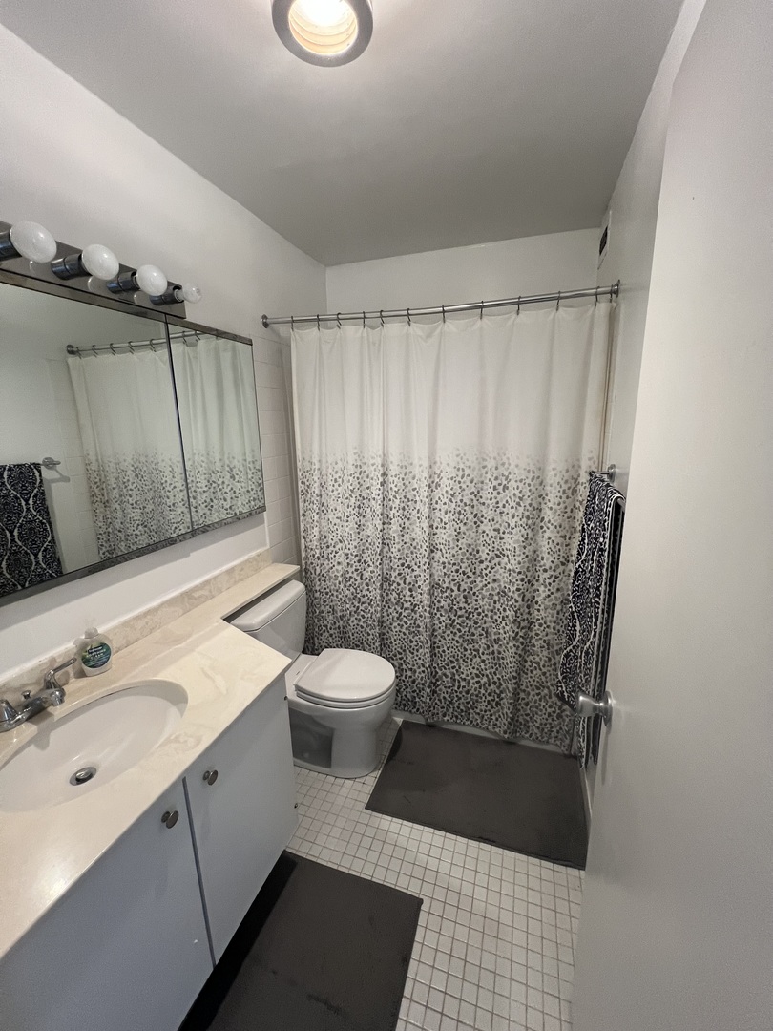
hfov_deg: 89.9
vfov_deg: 106.2
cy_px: 516
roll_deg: +0.8
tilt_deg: -13.7
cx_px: 386
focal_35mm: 13
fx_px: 387
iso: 250
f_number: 1.8
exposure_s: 1/60
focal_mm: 1.57
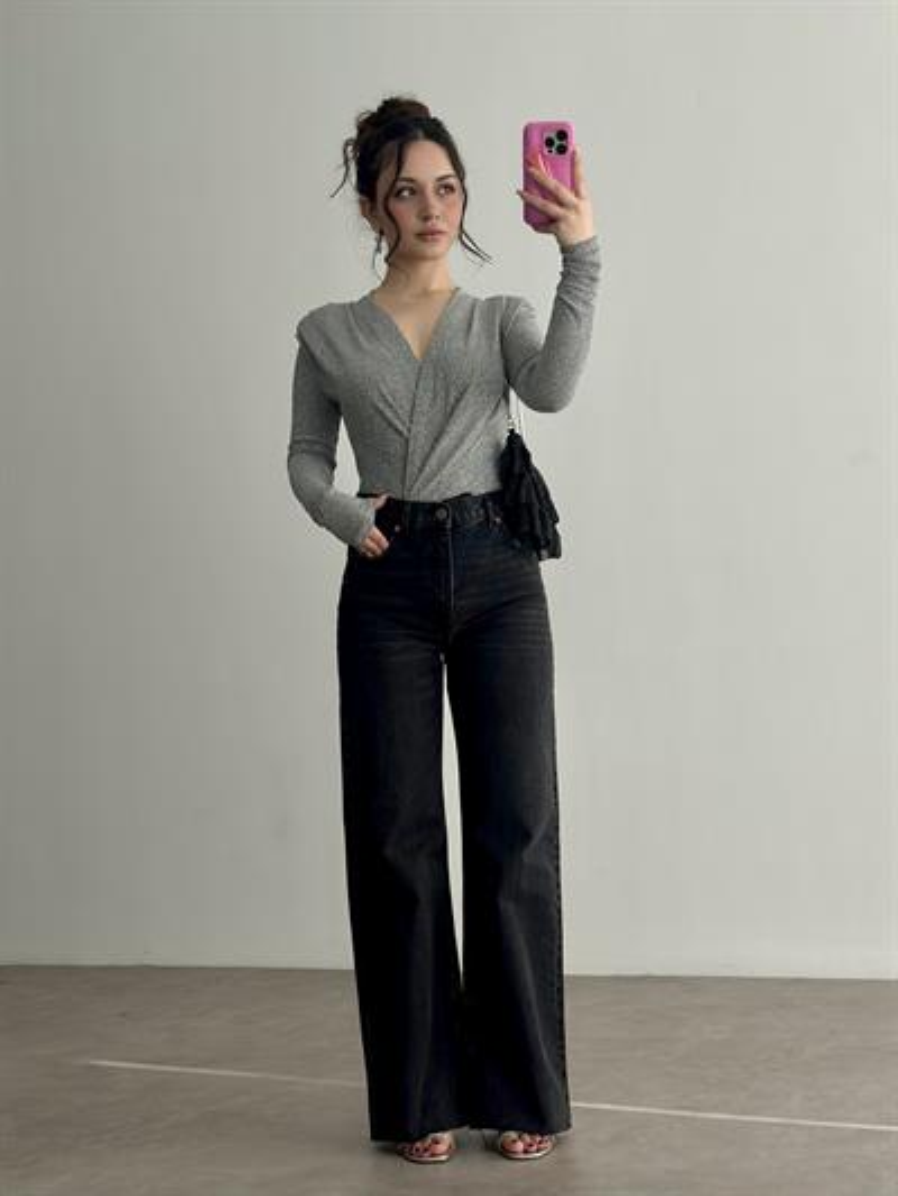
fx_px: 1660
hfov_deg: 30.3
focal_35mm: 48
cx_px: 449
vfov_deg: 39.6
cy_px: 598
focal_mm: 6.86
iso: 80
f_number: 1.78
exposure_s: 1/1171
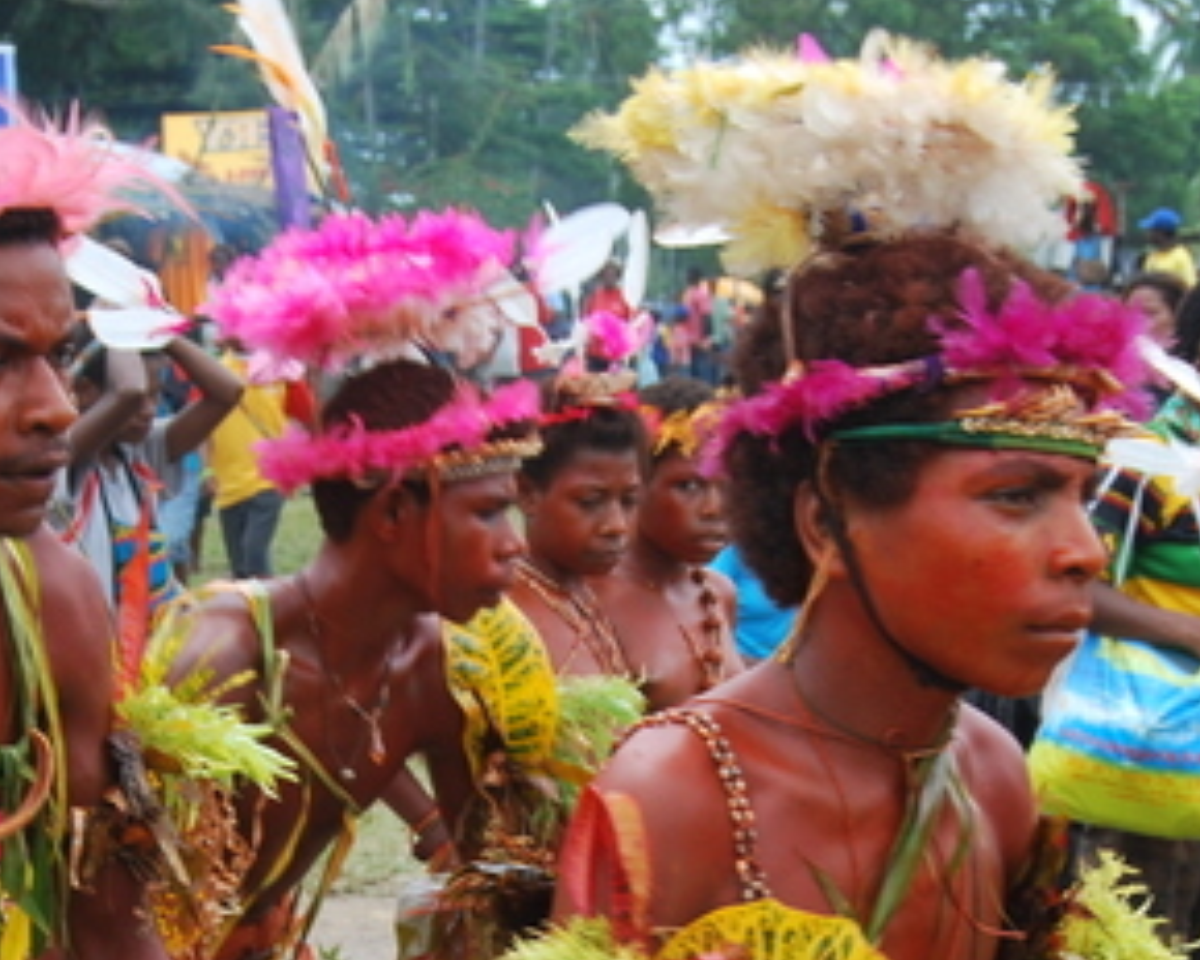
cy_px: 989
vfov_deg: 13.9
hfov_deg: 17.6
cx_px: 430
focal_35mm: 109
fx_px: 3871
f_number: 6.3
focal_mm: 28
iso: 100
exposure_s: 1/160
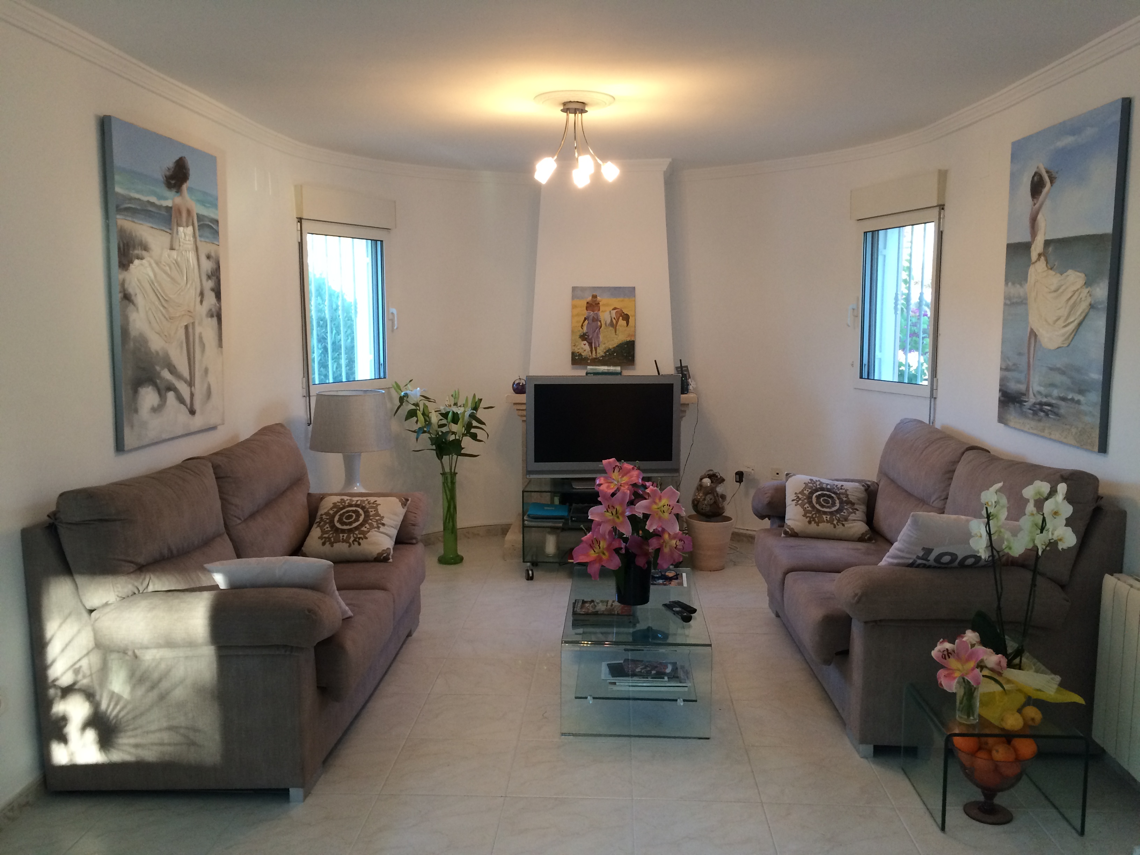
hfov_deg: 61.7
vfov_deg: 48.2
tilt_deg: -6.6
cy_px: 428
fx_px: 955
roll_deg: +0.1
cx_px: 570
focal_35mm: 29
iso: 80
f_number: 2.2
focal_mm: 4.15
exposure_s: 1/33
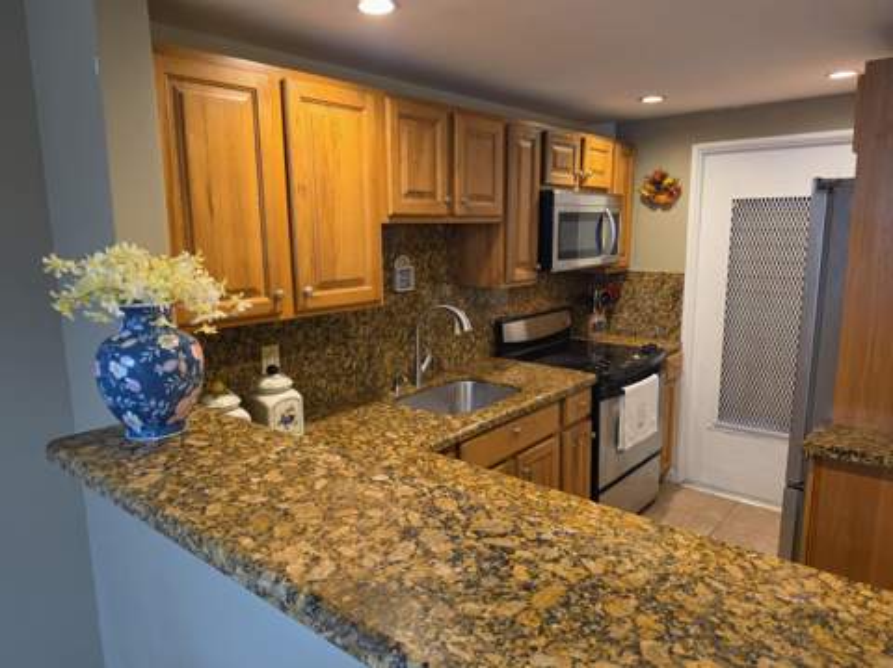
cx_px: 446
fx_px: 593
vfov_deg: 58.8
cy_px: 334
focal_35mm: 23
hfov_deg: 74.0
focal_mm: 6.5
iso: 320
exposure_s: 1/120
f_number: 1.4
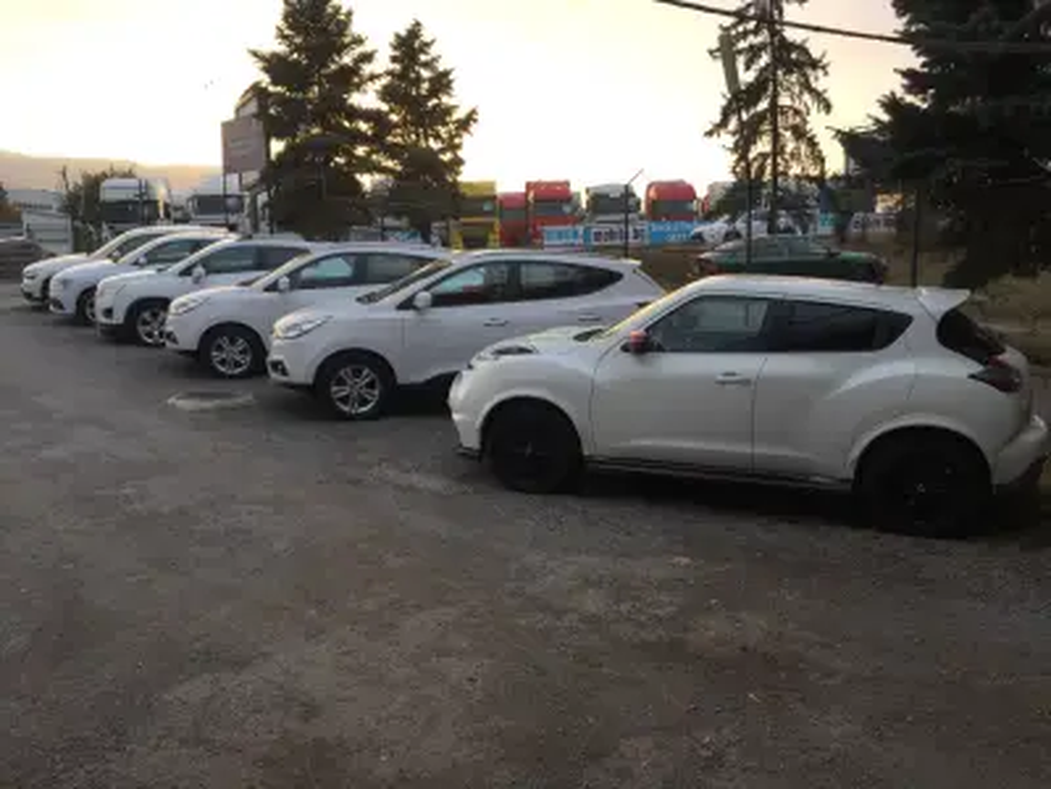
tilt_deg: -7.9
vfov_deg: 48.2
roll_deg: -0.1
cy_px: 394
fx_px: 880
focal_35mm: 29
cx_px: 526
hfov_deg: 61.7
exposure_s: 1/100
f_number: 2.2
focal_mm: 4.15
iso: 40
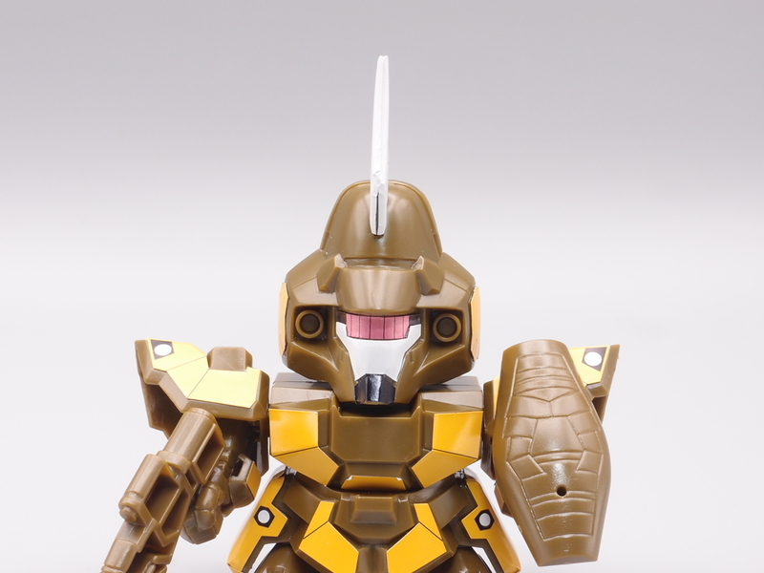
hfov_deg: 17.6
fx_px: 2472
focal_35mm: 112
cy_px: 286
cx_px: 382
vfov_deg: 13.2
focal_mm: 24
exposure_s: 1/4
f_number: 8
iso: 100
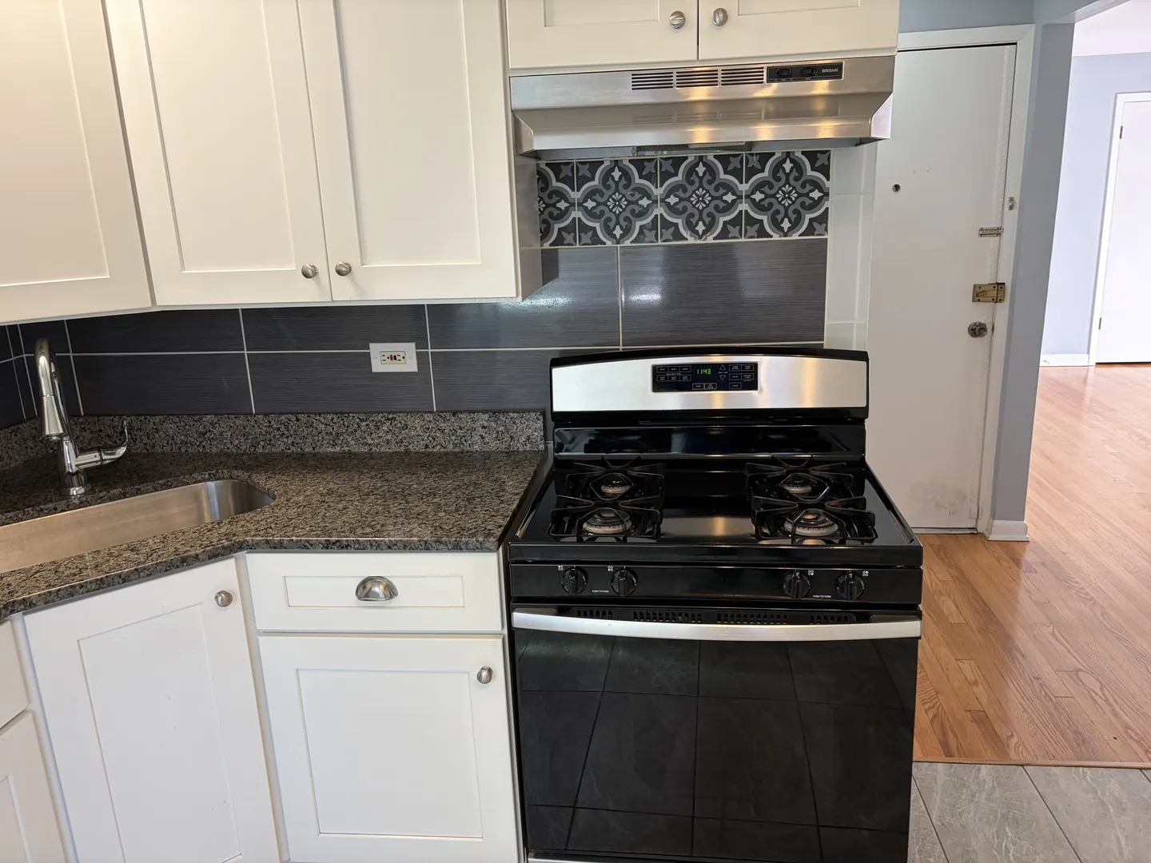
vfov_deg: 53.1
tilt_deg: -12.7
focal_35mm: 26
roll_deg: +0.9
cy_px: 432
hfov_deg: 67.3
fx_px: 865
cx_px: 576
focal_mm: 5.96
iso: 80
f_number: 1.6
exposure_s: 1/60
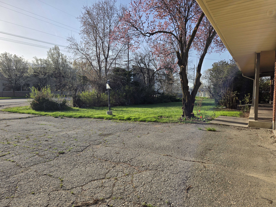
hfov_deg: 73.9
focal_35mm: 23
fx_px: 183
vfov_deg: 58.9
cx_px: 138
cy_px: 104
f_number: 1.8
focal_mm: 5.4
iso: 25
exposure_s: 1/1765
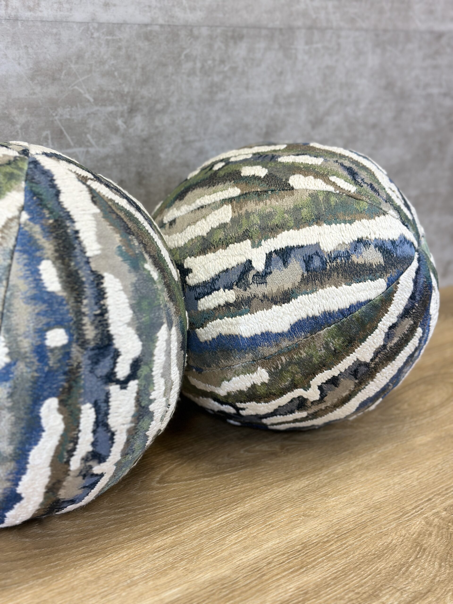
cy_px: 302
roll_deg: -3.9
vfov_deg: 39.7
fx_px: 838
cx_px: 226
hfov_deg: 30.3
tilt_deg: -21.1
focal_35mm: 48
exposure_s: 1/121
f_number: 1.78
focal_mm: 6.86
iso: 64
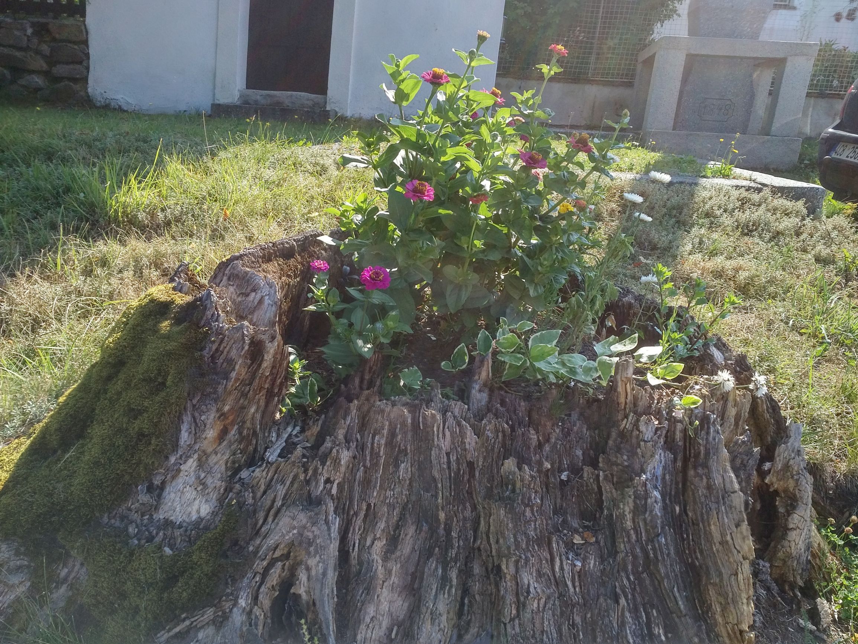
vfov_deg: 51.4
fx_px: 669
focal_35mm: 27
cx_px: 429
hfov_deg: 65.3
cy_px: 322
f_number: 2.2
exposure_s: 1/772
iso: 50
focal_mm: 4.75
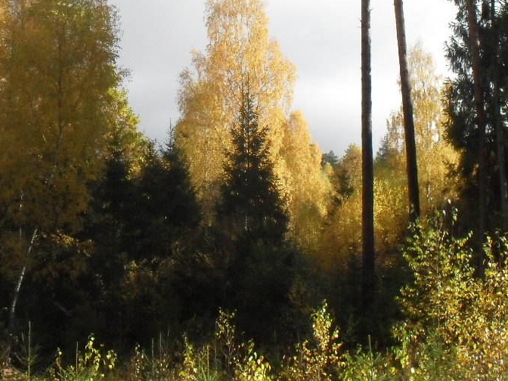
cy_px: 143
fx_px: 939
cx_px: 239
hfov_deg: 30.3
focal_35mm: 64
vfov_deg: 22.9
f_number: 9.2
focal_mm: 7.5
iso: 400
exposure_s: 1/350
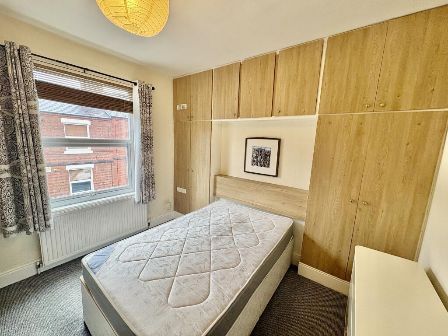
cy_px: 168
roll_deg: -2.0
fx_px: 181
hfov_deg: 102.1
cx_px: 224
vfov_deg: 85.7
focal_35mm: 14
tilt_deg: -8.1
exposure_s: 1/100
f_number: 2.2
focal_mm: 2.22
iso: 125
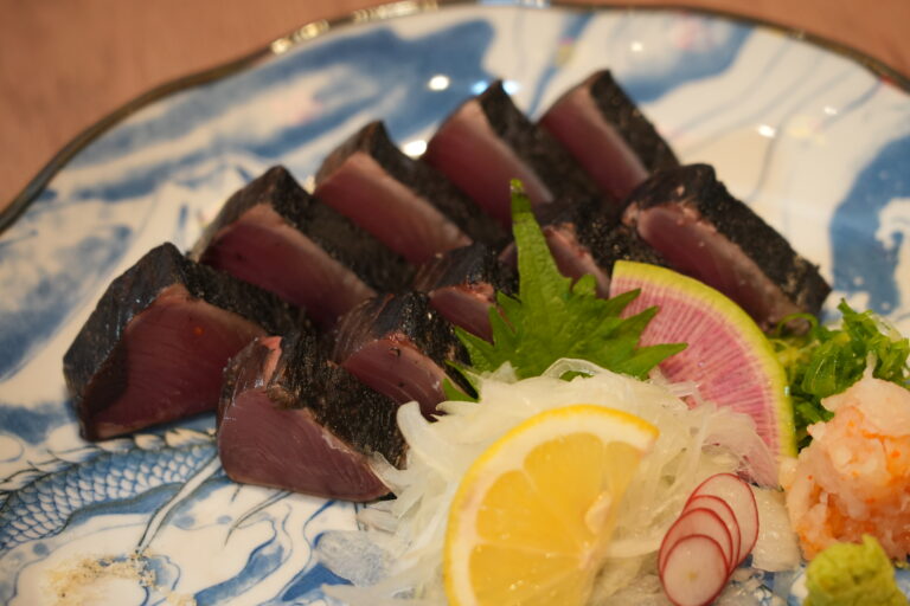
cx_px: 455
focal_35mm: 105
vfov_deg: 13.0
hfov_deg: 19.5
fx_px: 2654
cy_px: 303
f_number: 5.6
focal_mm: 105
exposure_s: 1/125
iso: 1600
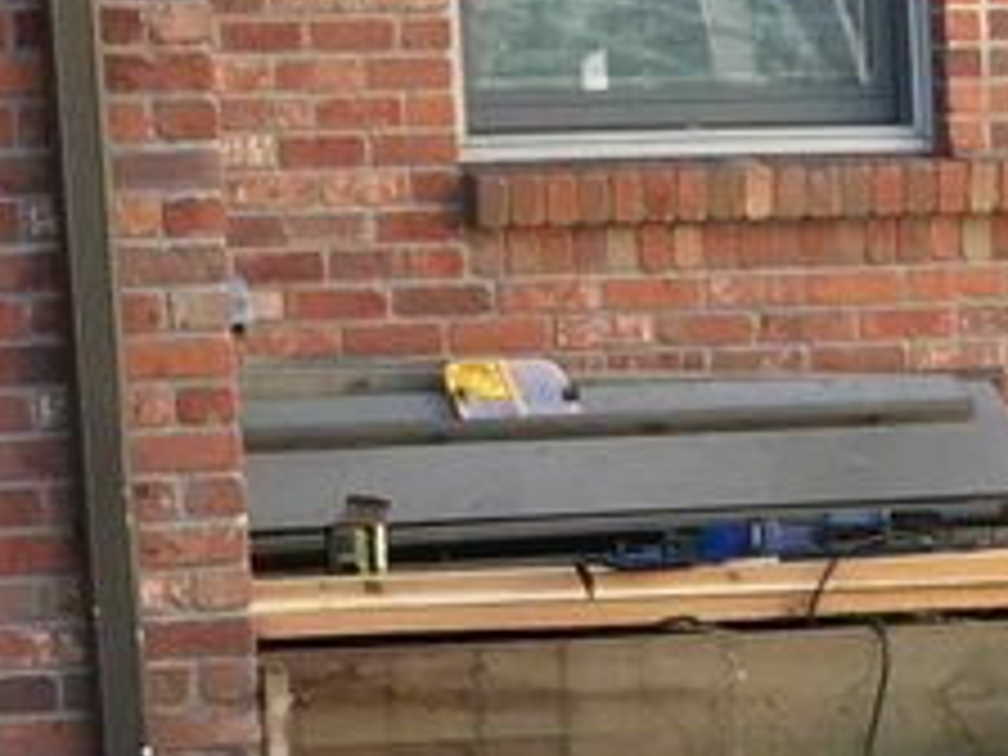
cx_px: 1184
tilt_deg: -12.8
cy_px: 1624
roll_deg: +0.9
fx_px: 6028
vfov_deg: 6.9
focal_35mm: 207
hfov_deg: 9.4
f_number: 2.2
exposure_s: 1/120
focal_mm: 4.15
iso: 32
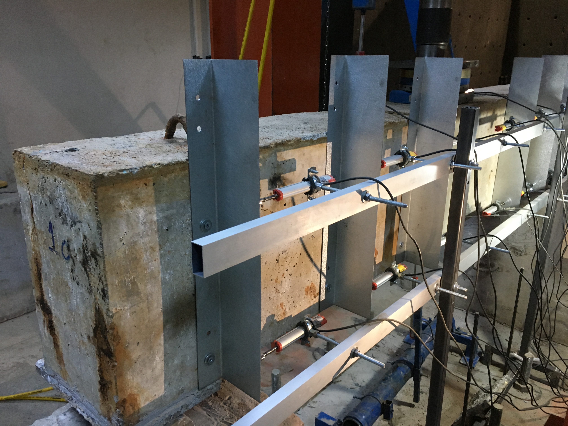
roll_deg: -1.1
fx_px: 476
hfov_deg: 61.7
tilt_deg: -18.3
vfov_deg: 48.2
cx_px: 284
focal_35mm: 29
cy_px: 213
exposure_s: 1/33
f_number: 2.2
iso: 160
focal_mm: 4.15
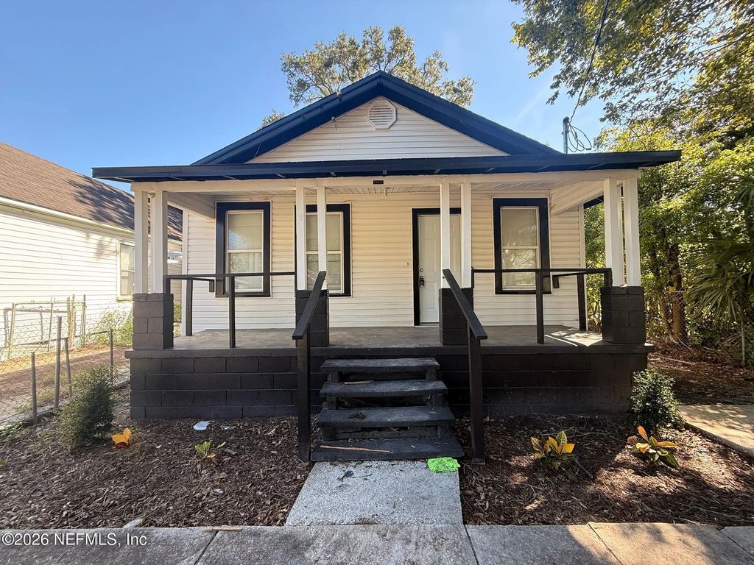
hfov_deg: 102.1
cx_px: 377
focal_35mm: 14
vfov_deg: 85.7
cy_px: 282
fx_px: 305
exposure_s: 1/122
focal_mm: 2.22
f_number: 2.2
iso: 50
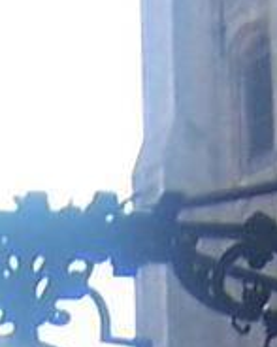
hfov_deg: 6.5
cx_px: -136
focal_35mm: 234
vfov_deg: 6.7
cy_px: 1320
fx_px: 2400
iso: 64
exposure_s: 1/200
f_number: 2.8
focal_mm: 3.8
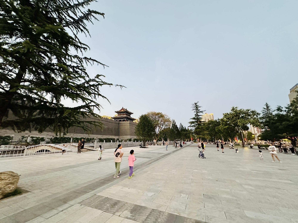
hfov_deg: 102.1
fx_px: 121
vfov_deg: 85.7
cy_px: 112
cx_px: 149
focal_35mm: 14
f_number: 2.2
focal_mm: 2.22
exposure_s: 1/60
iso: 800
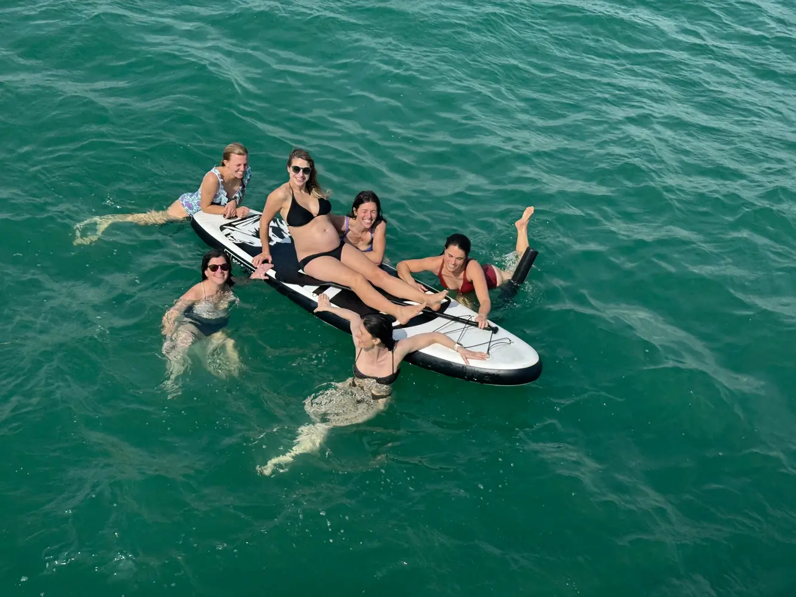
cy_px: 298
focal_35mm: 48
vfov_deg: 30.3
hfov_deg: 39.7
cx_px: 398
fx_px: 1104
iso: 64
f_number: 1.78
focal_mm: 6.76
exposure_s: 1/3817
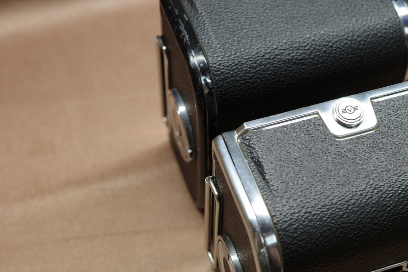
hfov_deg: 34.1
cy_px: 158
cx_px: 277
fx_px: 657
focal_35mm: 58
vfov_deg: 23.4
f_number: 4.5
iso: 400
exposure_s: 1/30
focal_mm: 26
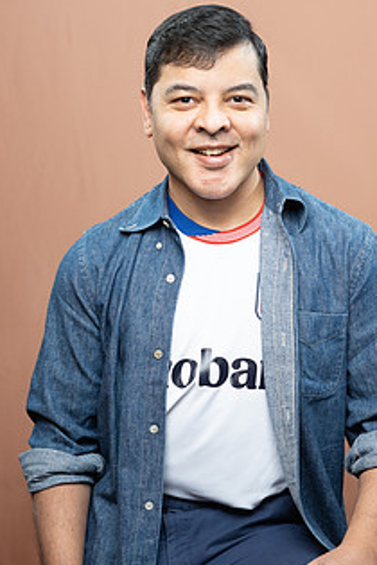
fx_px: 1524
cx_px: 230
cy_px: 303
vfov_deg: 21.0
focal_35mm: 97
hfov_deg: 14.1
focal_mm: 68
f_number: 4
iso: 320
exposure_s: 1/160
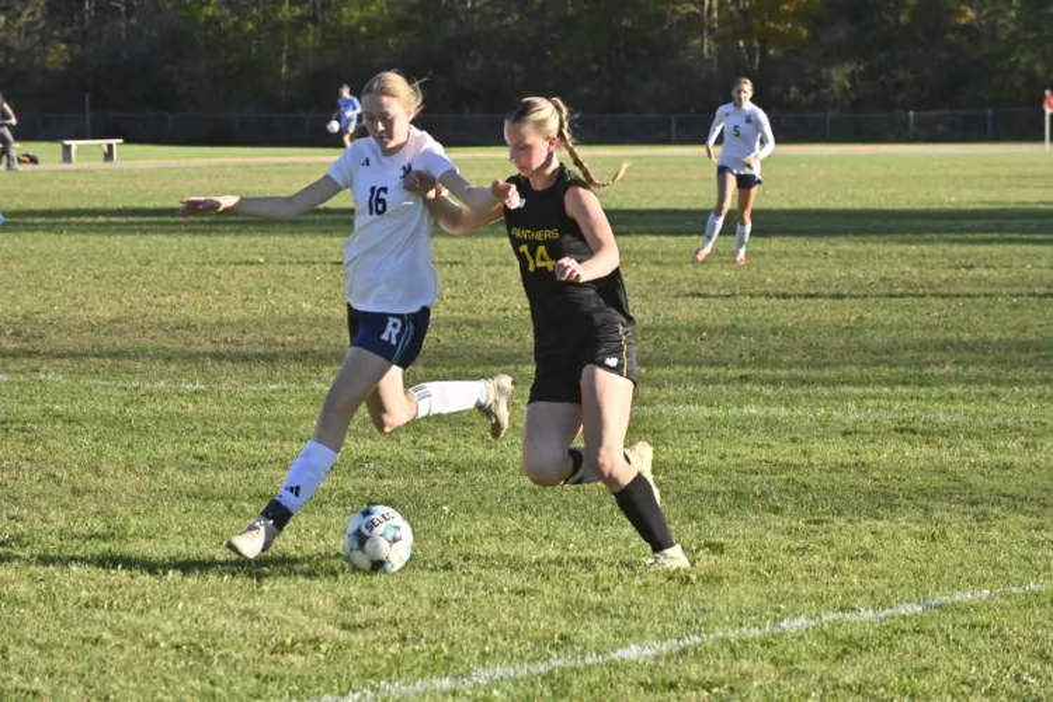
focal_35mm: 160
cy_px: 351
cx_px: 526
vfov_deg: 8.6
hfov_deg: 12.8
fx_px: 4680
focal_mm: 160
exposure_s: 1/4000
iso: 2500
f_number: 11
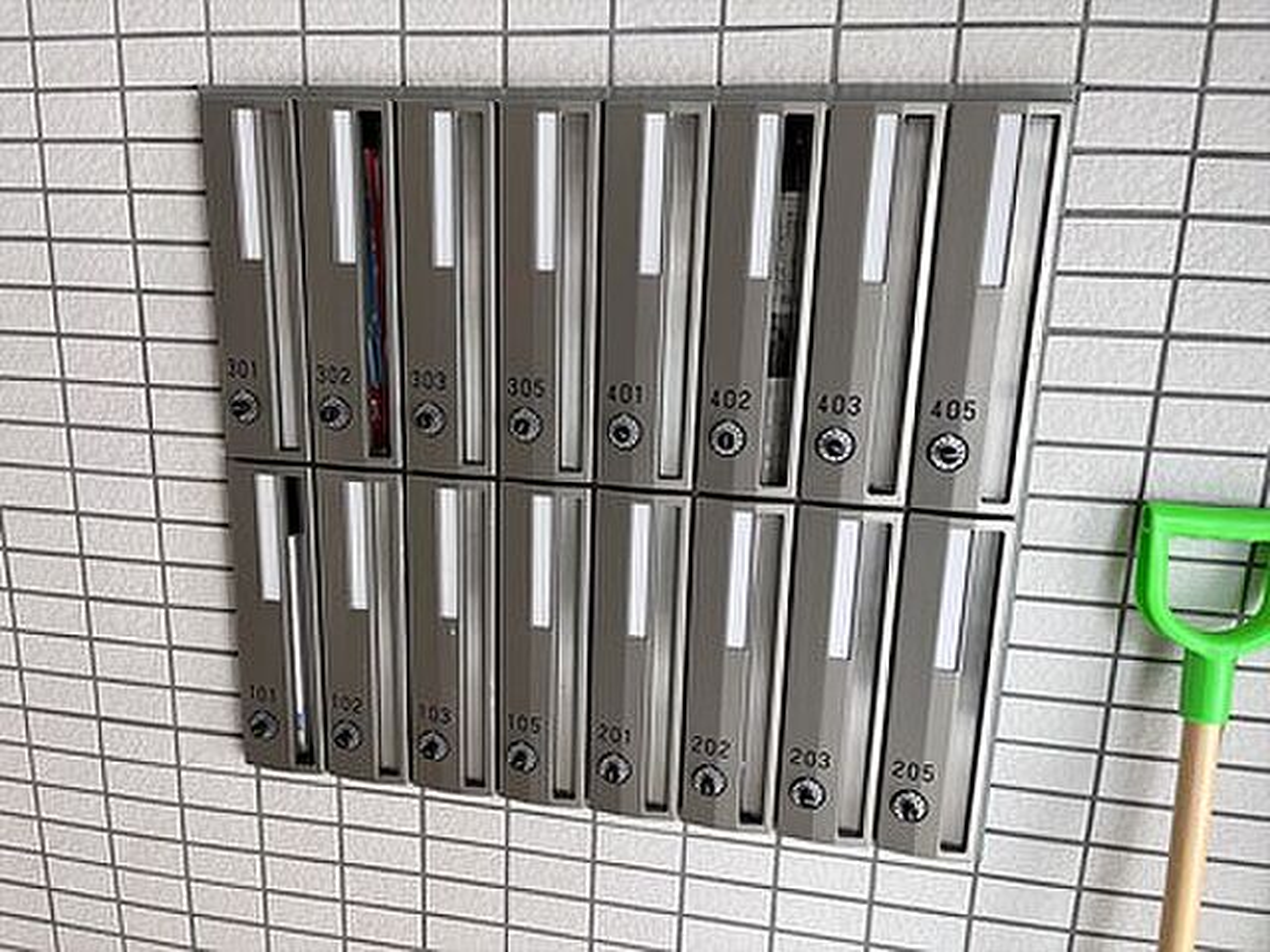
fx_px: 954
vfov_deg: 53.1
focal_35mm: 26
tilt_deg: -13.8
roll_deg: -2.2
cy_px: 476
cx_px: 635
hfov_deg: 67.3
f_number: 1.6
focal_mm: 5.1
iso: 64
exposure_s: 1/50
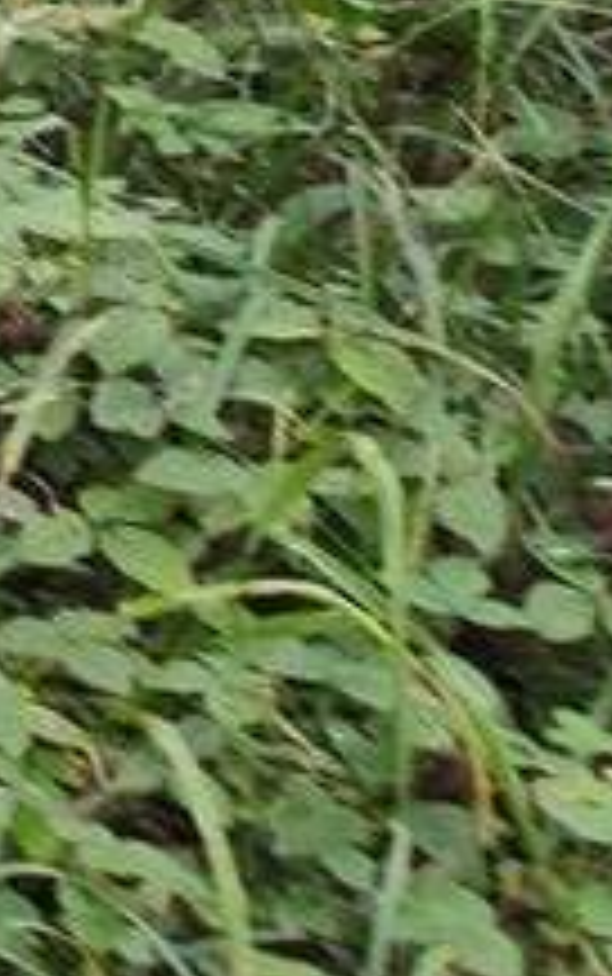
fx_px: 3462
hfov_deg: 7.7
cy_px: -495
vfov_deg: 14.9
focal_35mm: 130
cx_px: -1638
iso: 246
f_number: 1.75
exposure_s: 1/60
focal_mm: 4.77
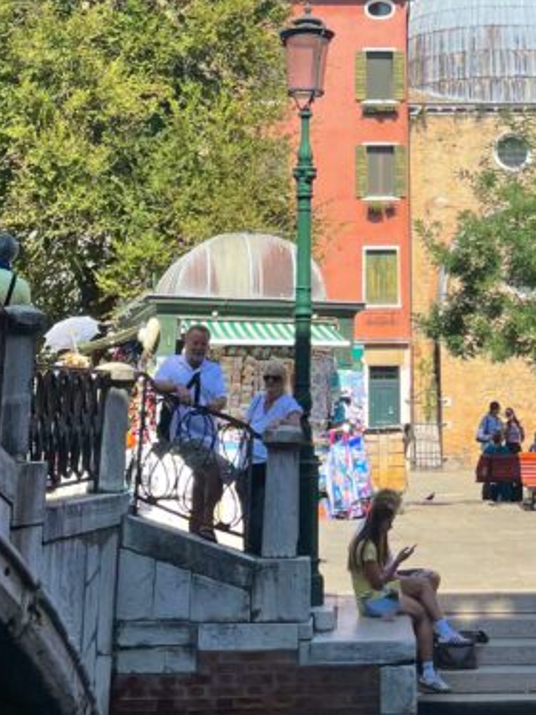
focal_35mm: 71
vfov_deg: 25.7
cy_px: -36
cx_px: 402
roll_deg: +1.4
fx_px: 1467
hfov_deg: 20.5
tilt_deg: +18.3
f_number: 1.6
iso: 32
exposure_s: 1/3125
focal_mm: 4.2
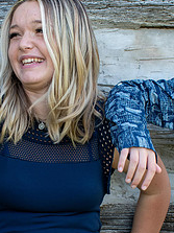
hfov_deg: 14.6
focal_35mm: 101
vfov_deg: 19.5
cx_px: 70
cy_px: 126
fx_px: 678
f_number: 6.3
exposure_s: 1/160
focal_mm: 26
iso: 400
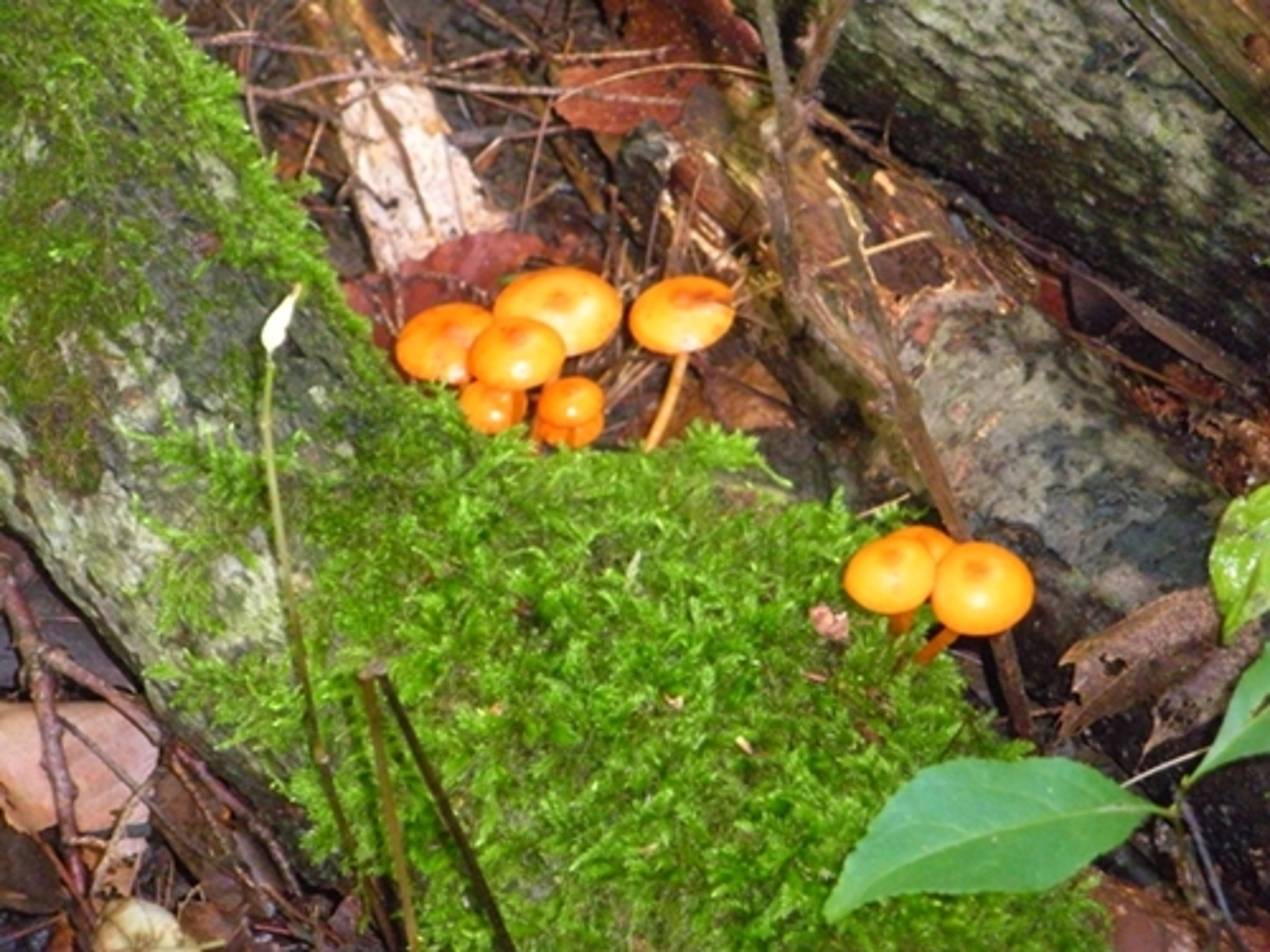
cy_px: 476
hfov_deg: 11.0
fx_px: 6604
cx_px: 635
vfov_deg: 8.2
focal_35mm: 180
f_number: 5.6
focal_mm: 31.5
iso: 897
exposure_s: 1/60
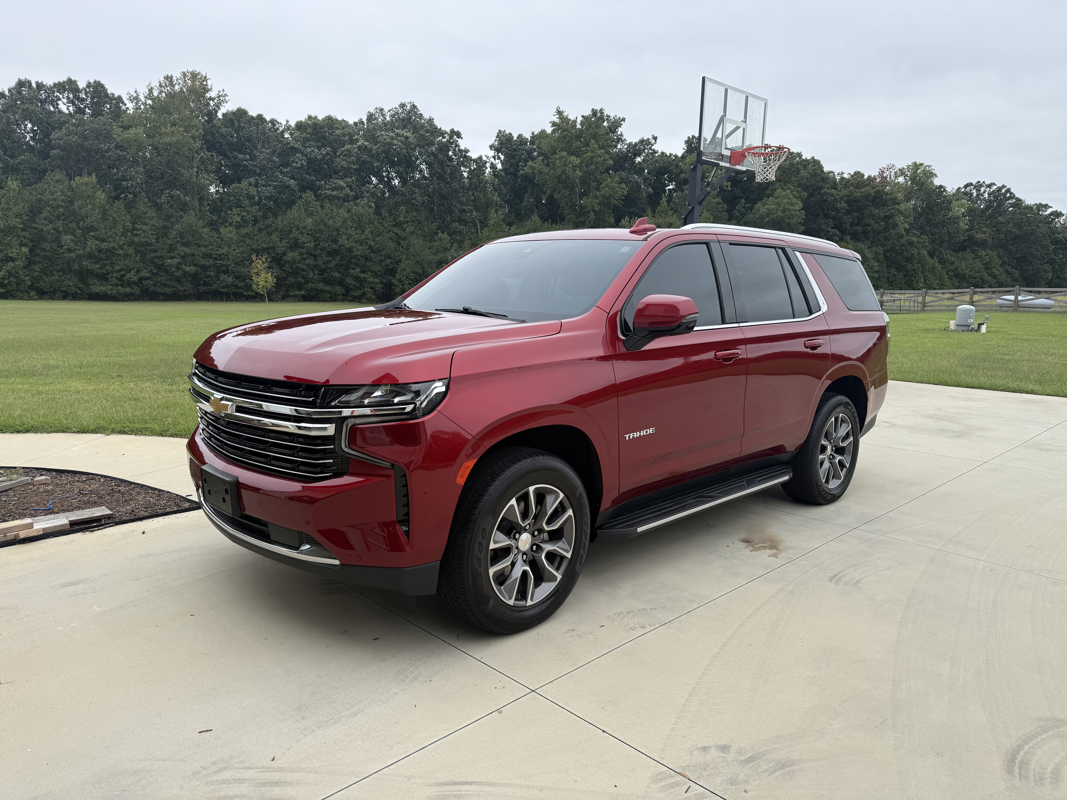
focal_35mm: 24
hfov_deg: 71.6
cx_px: 534
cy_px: 400
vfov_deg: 56.8
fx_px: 740
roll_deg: -0.2
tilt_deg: -10.1
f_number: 1.78
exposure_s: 1/1437
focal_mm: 6.76
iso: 80
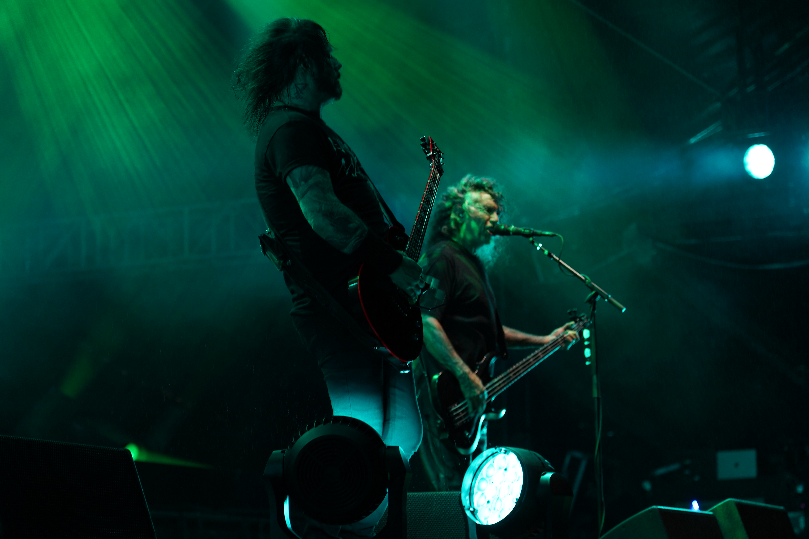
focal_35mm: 105
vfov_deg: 13.0
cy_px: 270
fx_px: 2359
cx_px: 404
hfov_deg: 19.5
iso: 800
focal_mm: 105
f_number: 4
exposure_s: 1/125
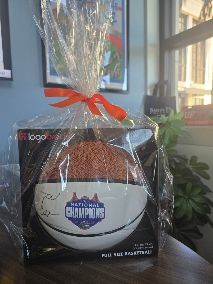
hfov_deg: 58.9
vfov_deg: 73.9
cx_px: 106
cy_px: 142
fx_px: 189
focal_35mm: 23
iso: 200
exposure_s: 1/120
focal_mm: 6.3
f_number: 1.7
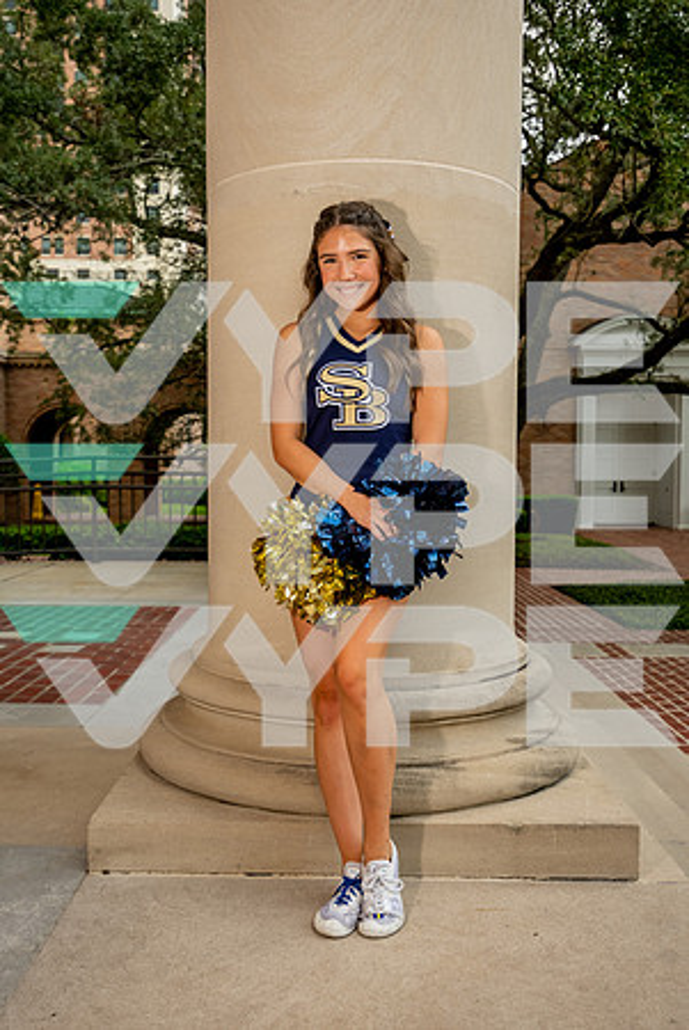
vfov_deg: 54.4
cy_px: 515
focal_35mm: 35
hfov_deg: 37.9
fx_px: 1002
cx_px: 344
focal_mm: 35
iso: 400
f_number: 5
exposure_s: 1/800
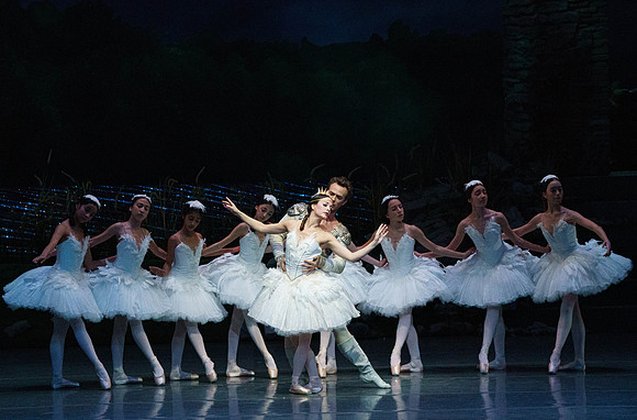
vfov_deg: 4.6
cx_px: 324
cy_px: 214
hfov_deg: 6.9
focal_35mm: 298
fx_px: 5251
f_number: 5.6
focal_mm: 268
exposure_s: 1/320
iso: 8000
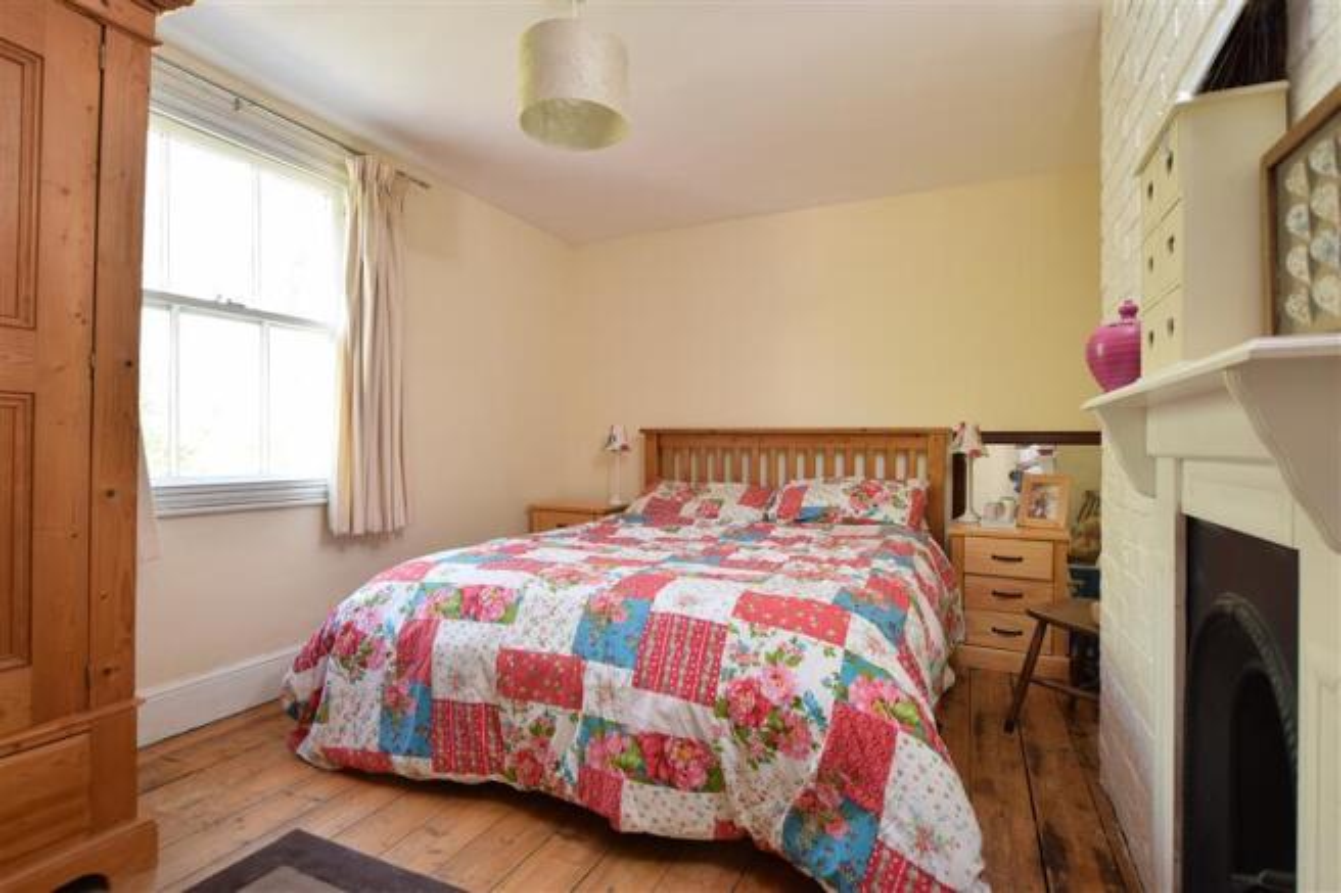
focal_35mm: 18
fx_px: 670
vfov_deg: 67.4
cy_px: 446
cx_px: 670
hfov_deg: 90.0
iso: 200
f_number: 8
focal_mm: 12
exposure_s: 1/13
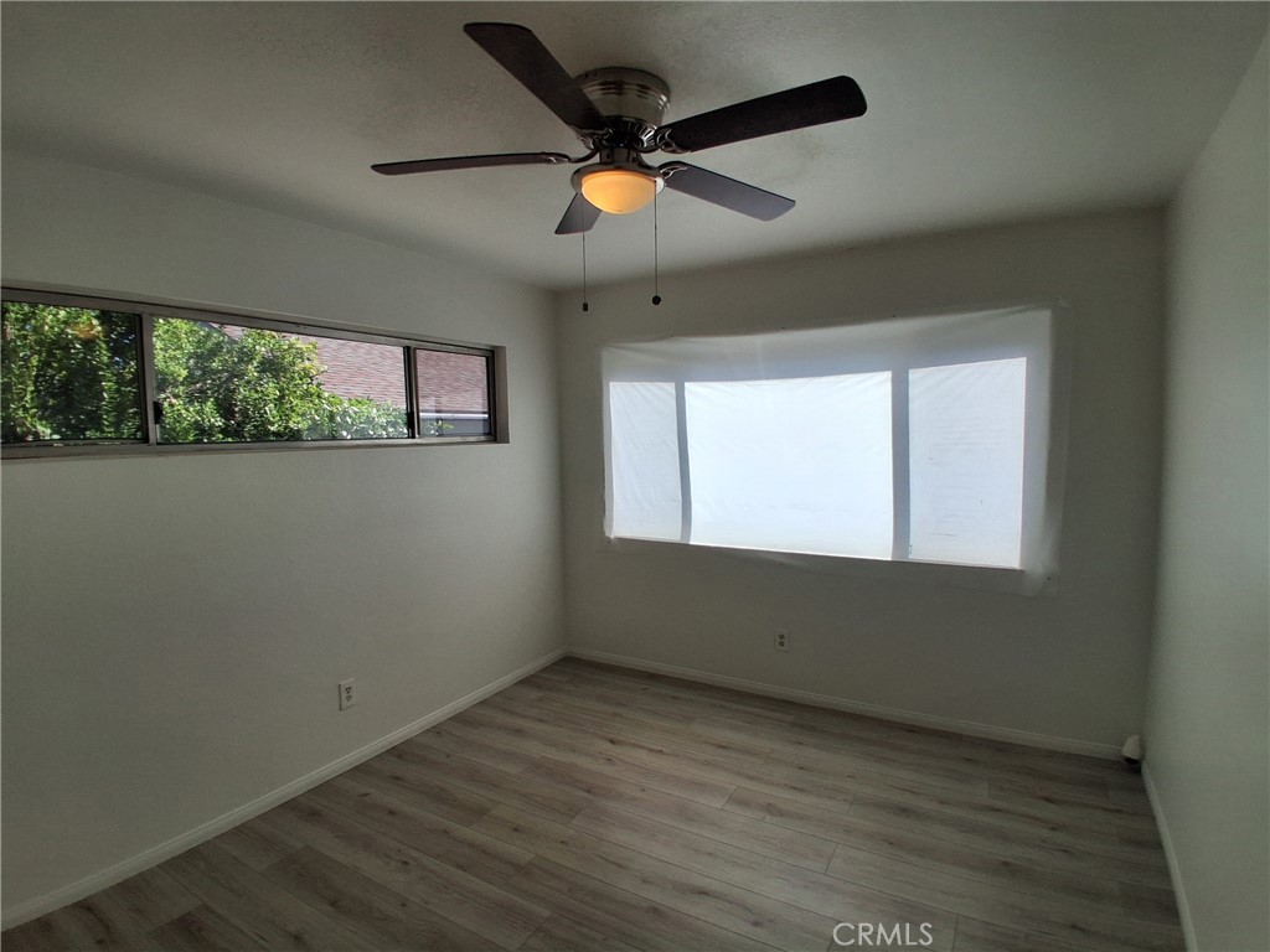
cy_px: 476
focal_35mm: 17
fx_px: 624
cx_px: 635
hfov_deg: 91.0
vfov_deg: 74.7
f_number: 2.2
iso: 50
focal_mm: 1.4
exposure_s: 1/1071
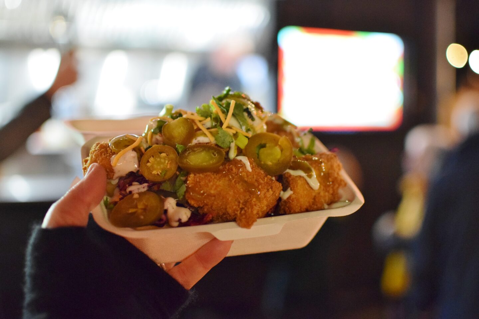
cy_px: 160
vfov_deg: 25.8
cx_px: 240
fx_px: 698
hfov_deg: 37.9
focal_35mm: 52
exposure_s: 1/200
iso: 3200
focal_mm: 35
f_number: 2
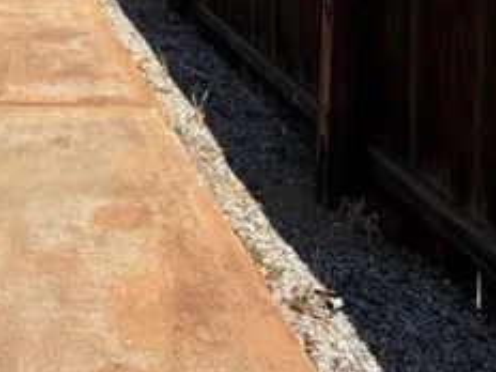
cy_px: -156
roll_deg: +0.1
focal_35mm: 45
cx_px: 3
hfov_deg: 37.7
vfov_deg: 25.7
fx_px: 645
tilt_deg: +1.0
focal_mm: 2.22
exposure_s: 1/830
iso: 25
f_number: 2.2
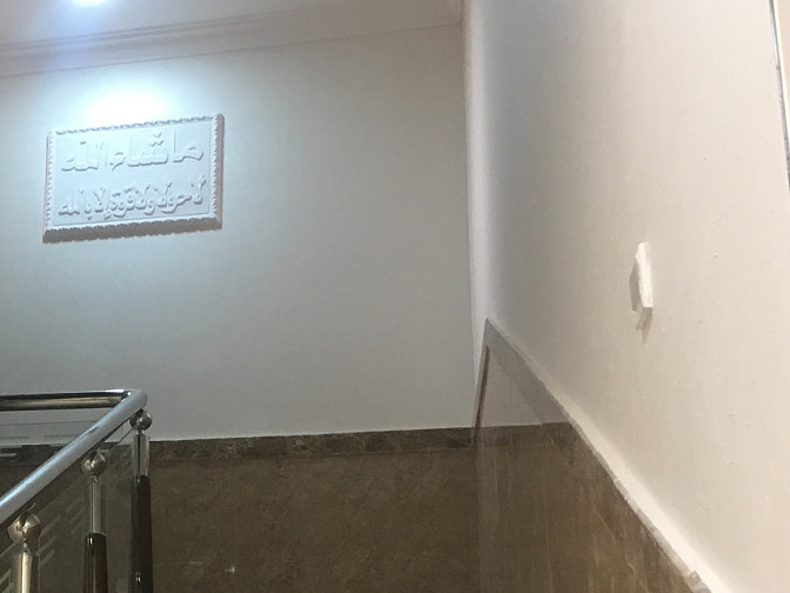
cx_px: -115
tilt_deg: +17.0
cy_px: 504
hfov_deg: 25.7
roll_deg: -4.1
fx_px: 1575
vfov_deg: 21.0
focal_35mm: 69
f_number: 2.2
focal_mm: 4.15
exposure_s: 1/30
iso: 80
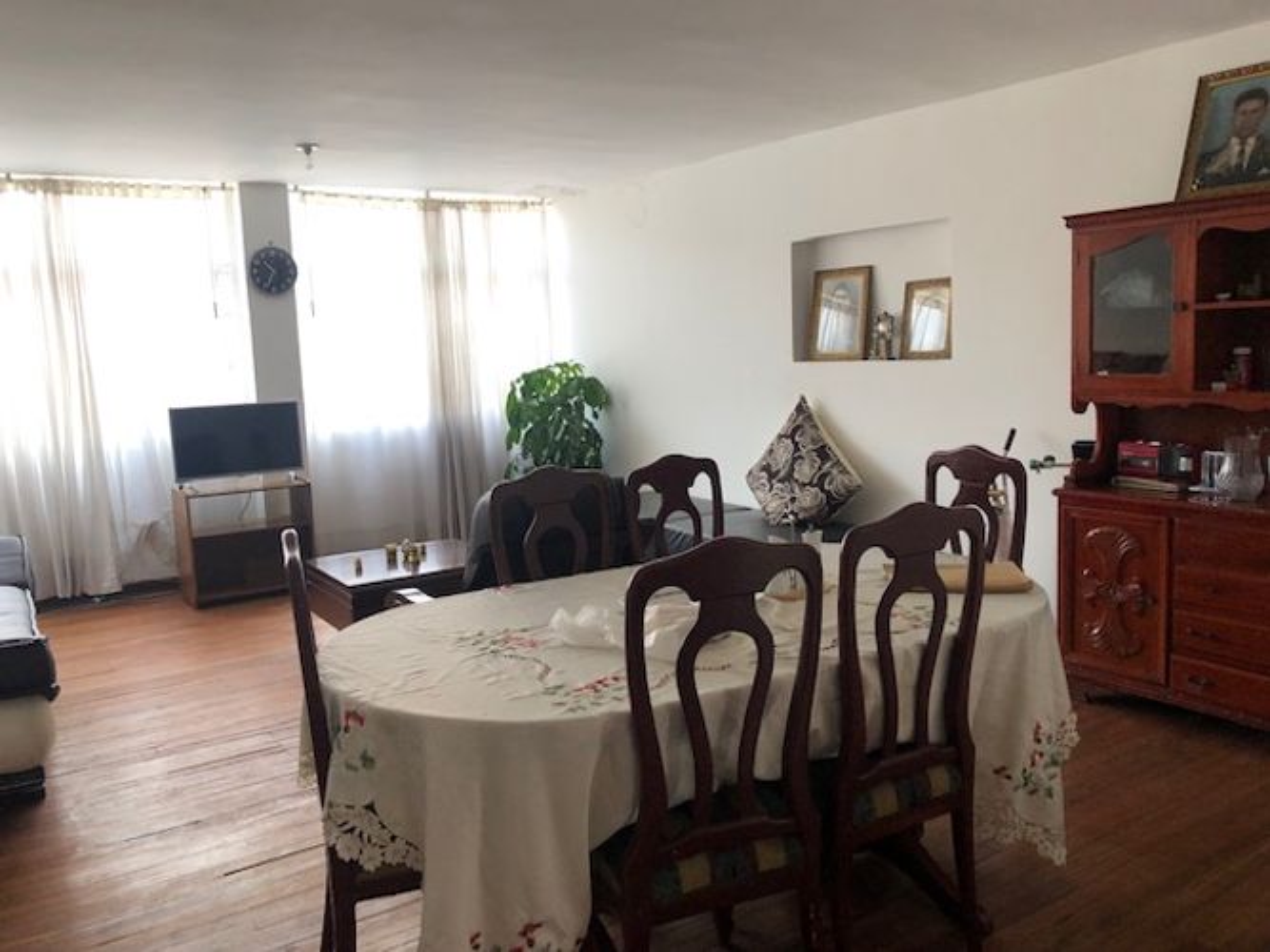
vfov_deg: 49.7
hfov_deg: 63.5
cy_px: 476
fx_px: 1027
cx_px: 635
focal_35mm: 28
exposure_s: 1/40
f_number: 1.8
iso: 25
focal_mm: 3.99
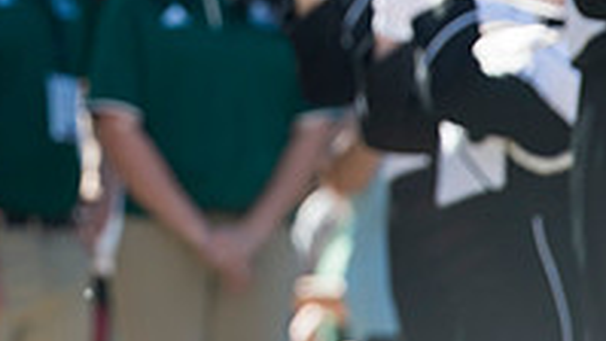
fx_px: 9080
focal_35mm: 565
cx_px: -64
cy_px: -216
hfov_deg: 3.8
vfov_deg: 2.1
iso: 200
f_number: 4.5
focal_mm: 185
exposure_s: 1/1000
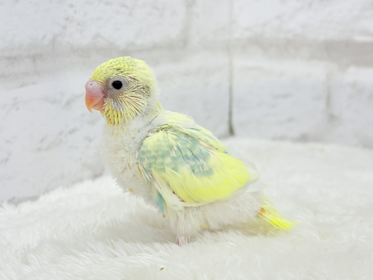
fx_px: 560
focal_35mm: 52
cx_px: 186
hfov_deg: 36.8
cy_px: 140
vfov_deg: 28.0
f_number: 1.6
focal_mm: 5.96
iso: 50
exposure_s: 1/100
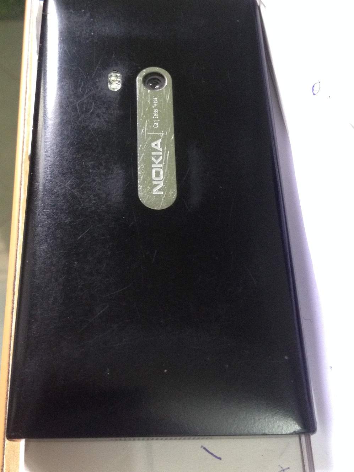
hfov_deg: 33.5
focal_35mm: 43
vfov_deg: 43.8
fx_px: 586
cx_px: 149
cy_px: 221
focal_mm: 4.28
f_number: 2.4
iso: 200
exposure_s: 1/20
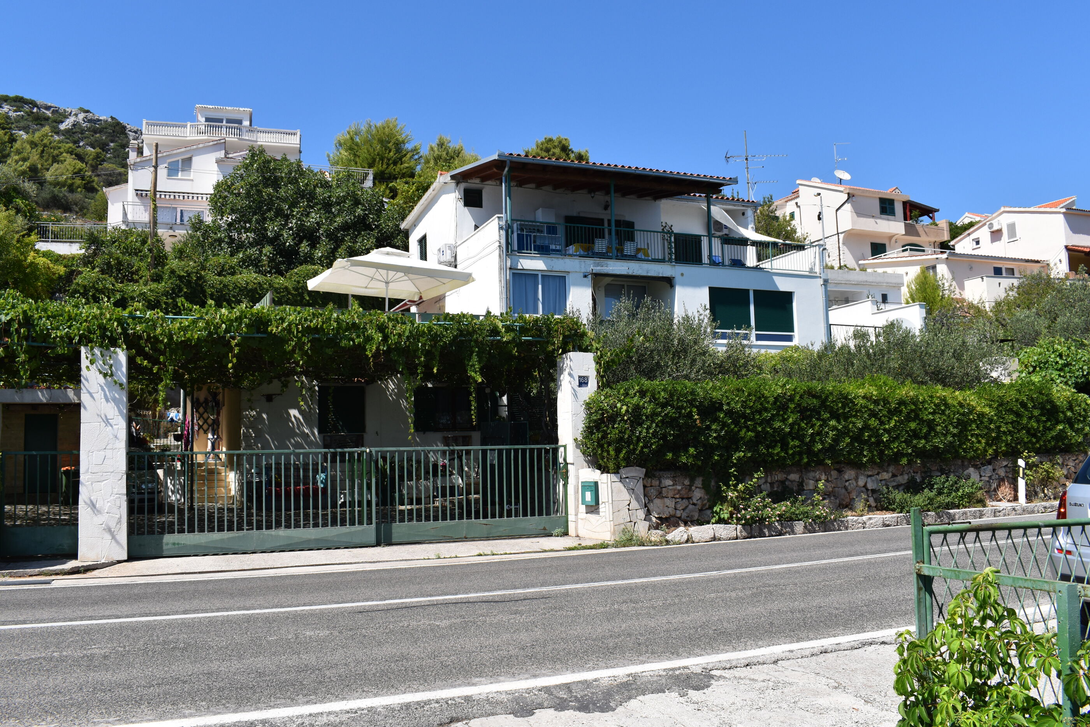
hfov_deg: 61.9
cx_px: 545
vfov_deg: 43.6
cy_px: 364
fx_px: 908
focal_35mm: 30
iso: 200
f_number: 9
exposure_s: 1/400
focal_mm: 20
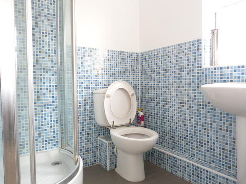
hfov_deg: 69.4
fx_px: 178
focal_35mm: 25
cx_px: 123
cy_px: 92
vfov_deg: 54.9
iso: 400
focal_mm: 4.5
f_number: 2.8
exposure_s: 1/30
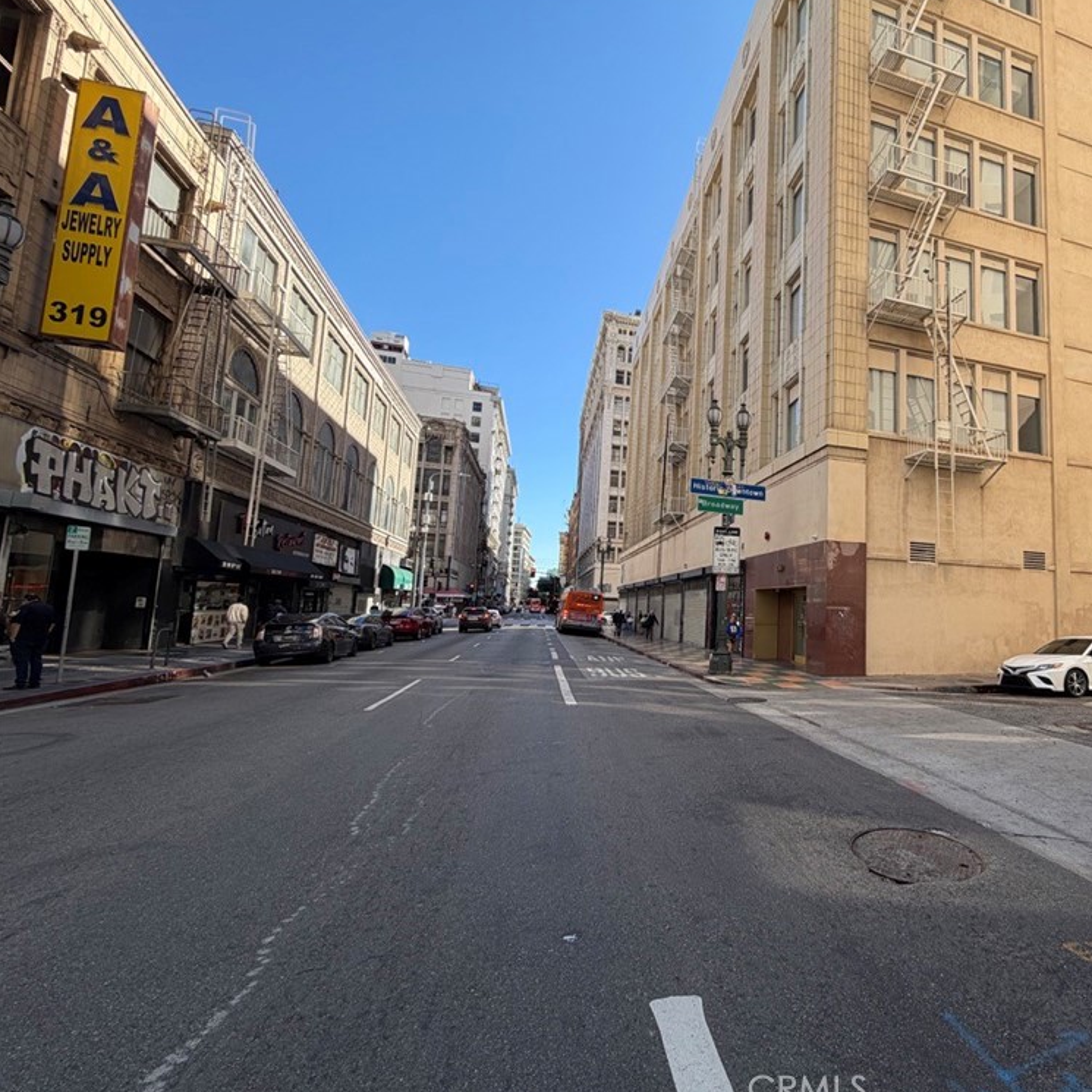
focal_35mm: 17
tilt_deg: +5.6
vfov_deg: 84.0
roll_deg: -1.9
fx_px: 607
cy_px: 547
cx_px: 748
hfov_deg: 80.5
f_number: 2.2
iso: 40
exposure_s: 1/545
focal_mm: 2.22
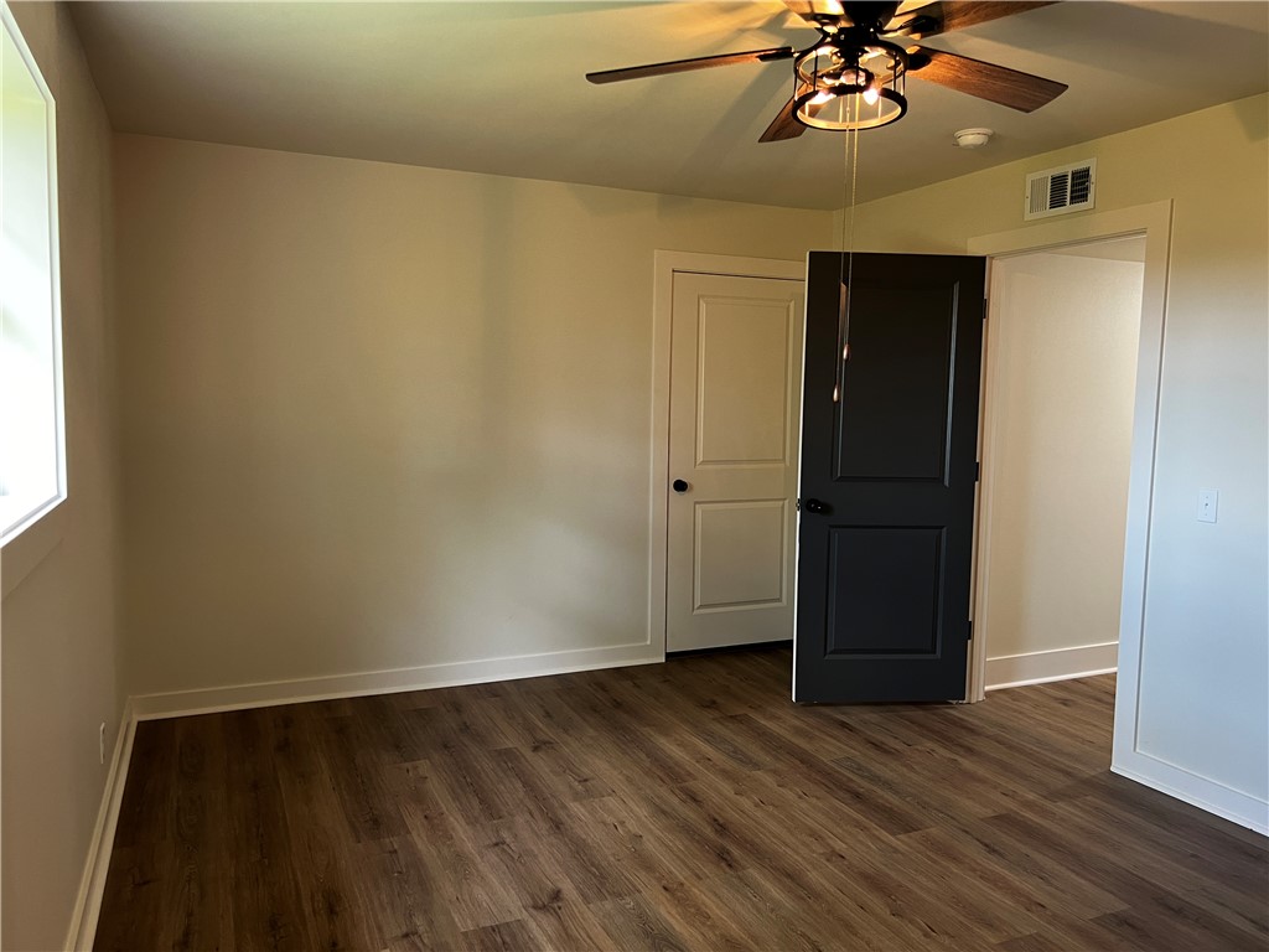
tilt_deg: -4.8
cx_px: 634
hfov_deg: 67.3
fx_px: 953
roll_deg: -0.8
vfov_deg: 53.1
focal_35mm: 26
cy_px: 476
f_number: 1.5
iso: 200
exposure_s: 1/60
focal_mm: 5.7
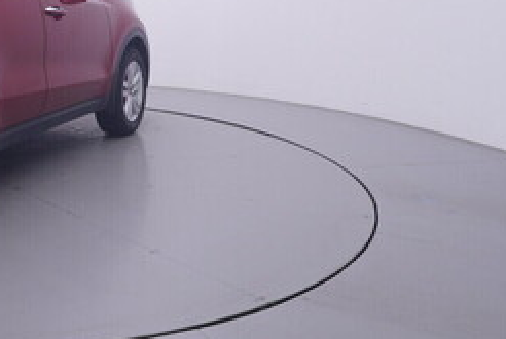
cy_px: 17
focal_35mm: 50
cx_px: -22
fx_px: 706
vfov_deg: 25.9
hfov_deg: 35.0
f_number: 5
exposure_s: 1/80
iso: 200
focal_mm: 15
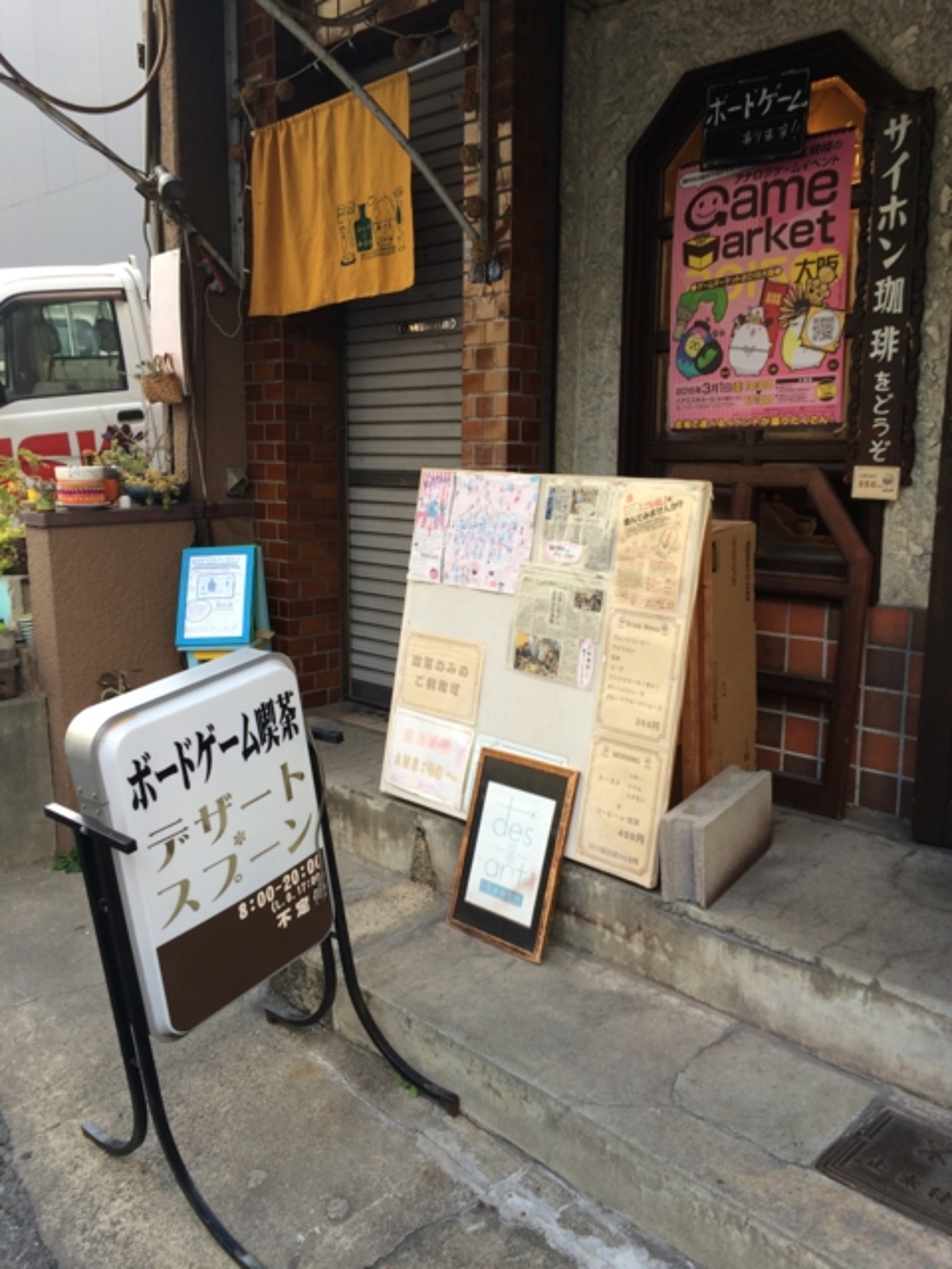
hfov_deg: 48.2
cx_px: 476
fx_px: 1063
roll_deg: +0.5
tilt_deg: -8.2
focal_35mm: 29
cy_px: 634
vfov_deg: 61.7
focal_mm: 4.15
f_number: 2.2
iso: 32
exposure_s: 1/60
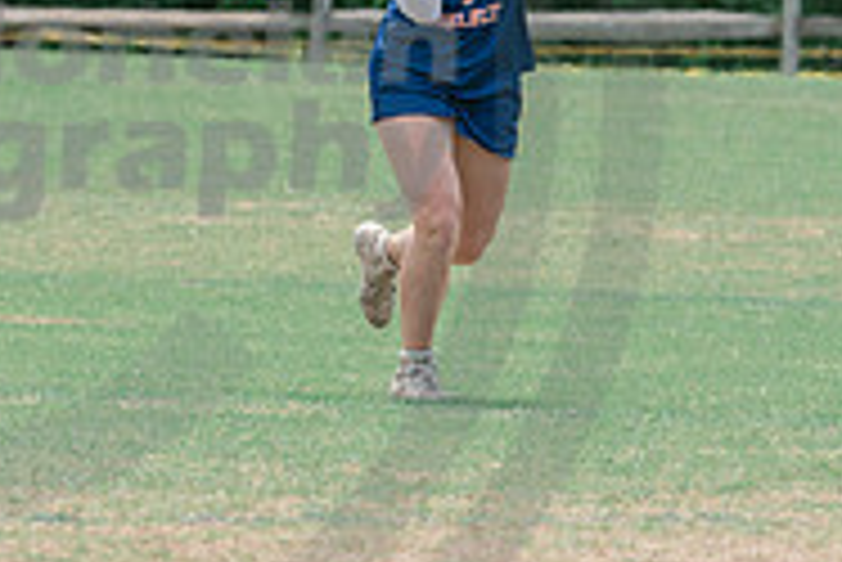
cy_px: 97
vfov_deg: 1.6
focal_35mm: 858
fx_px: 20083
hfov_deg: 2.4
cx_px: 363
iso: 250
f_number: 4.5
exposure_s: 1/1250
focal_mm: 200
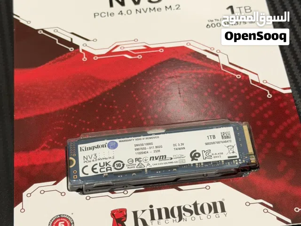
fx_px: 417
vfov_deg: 30.3
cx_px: 150
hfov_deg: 39.7
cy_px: 113
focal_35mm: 48
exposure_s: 1/53
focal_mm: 6.76
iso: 80
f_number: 1.78
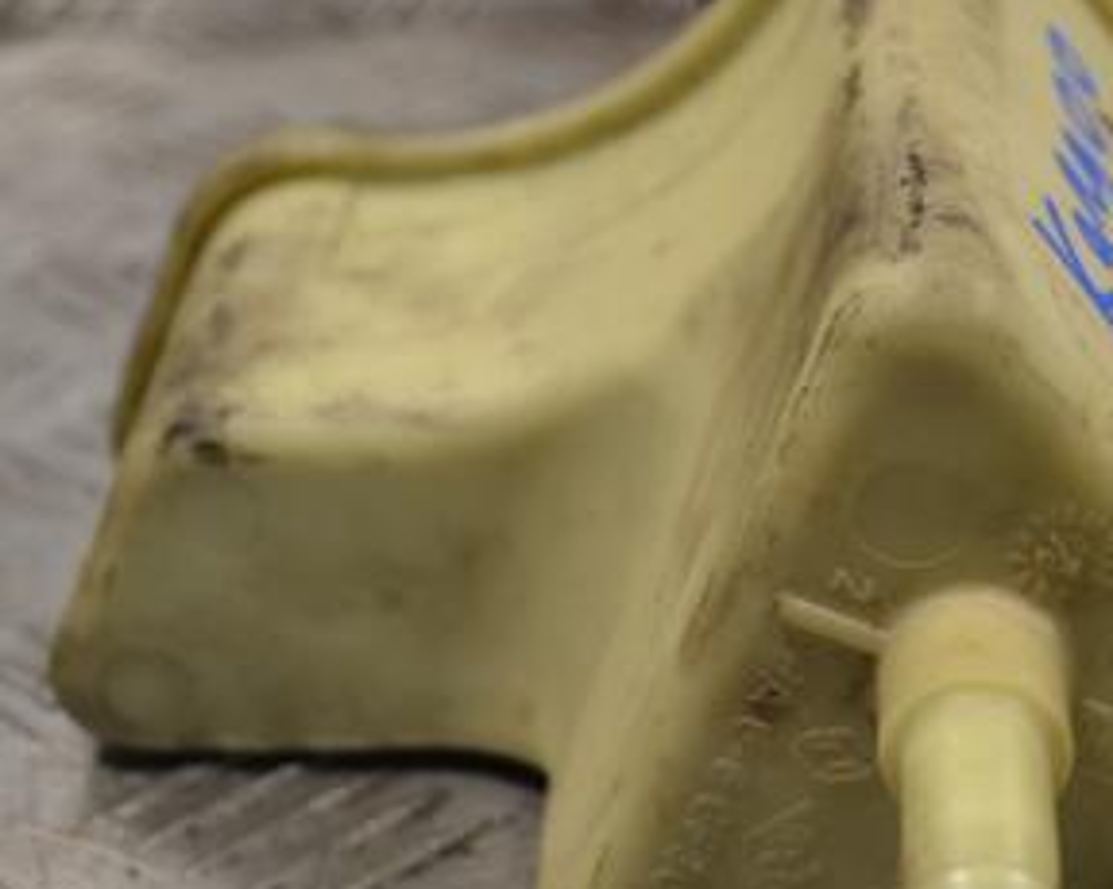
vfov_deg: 16.3
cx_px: 881
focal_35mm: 94
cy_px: 572
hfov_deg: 20.2
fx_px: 3094
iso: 400
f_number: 5.6
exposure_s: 1/125
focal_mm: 32
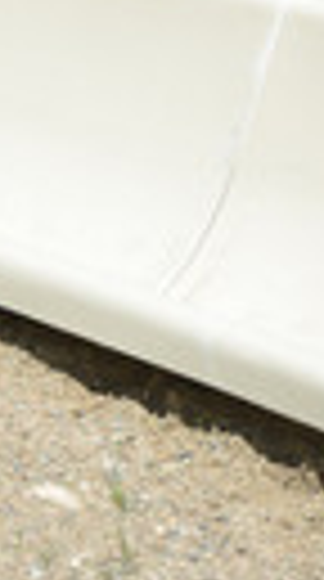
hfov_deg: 1.9
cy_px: 146
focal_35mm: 636
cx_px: -526
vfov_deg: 3.4
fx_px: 9771
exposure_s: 1/1250
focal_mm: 195
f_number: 6.3
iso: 400
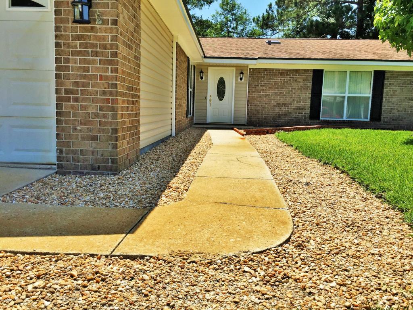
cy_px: 155
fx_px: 346
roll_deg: -2.1
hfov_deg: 61.7
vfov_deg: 48.2
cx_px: 206
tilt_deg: -7.6
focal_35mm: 29
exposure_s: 1/1980
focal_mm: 4.15
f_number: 2.2
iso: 32
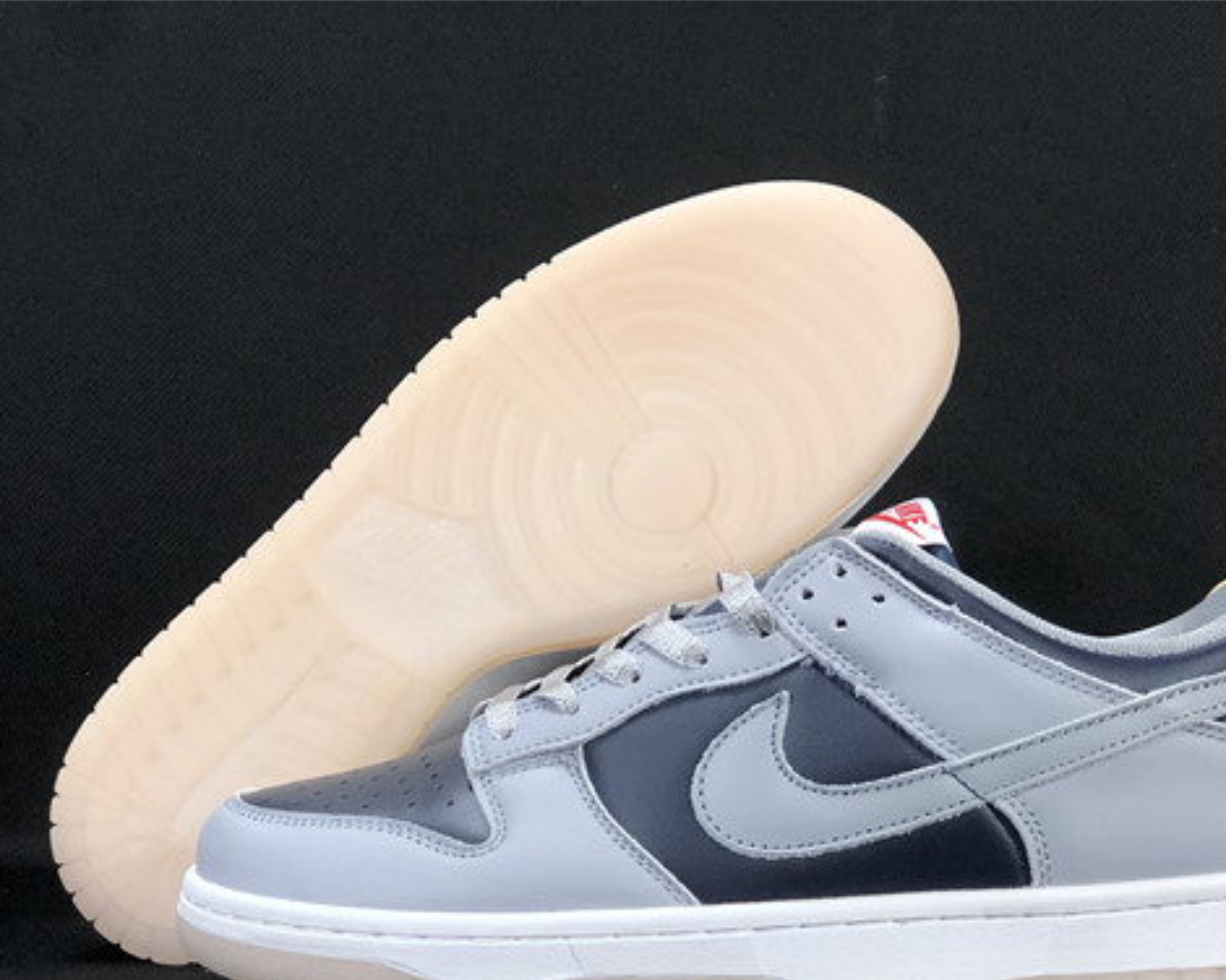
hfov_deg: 26.7
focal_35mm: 71
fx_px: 2576
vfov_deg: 21.5
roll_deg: +1.2
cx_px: 767
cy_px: 584
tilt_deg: -2.6
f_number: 2.8
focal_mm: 6.6
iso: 40
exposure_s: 1/30
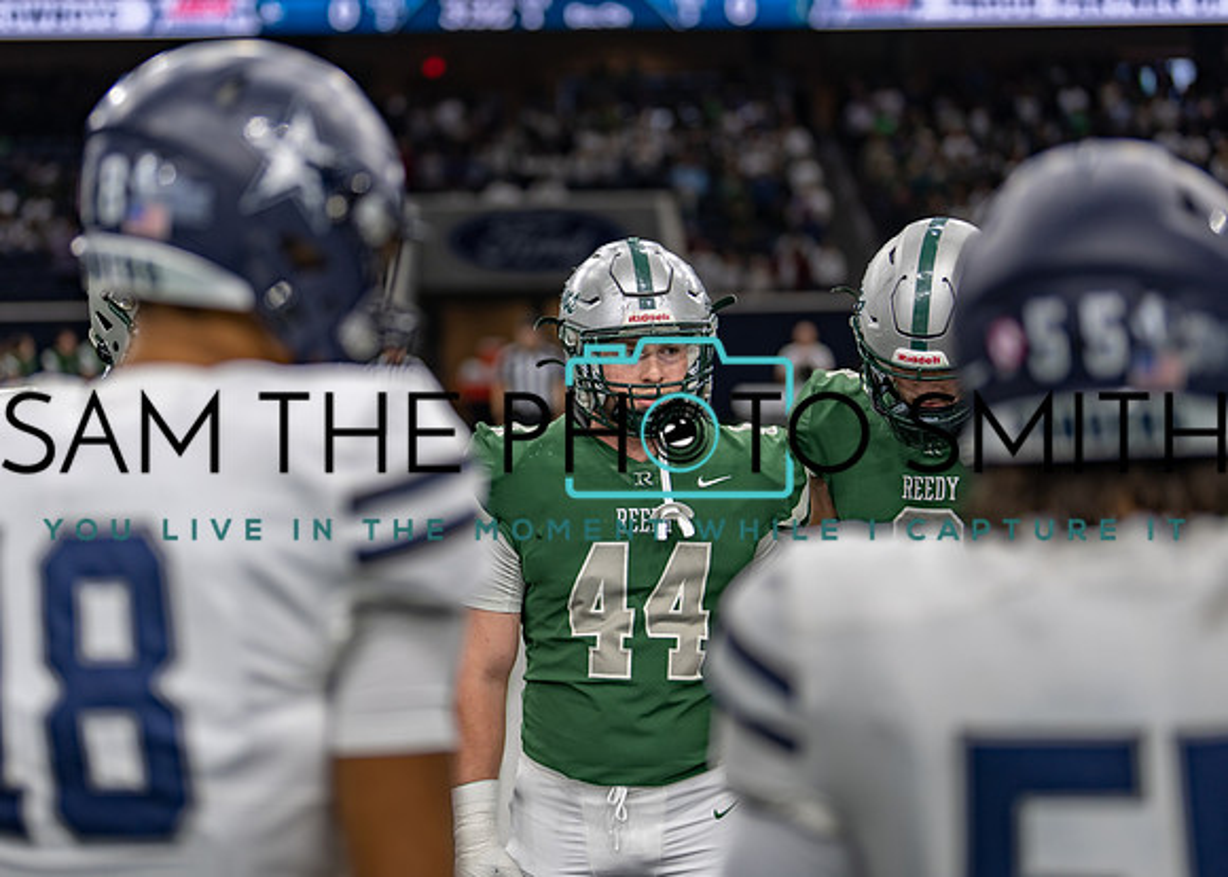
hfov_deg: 30.3
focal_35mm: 65
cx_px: 557
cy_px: 343
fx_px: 2263
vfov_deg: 21.9
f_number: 1.2
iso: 160
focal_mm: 50
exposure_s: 1/640
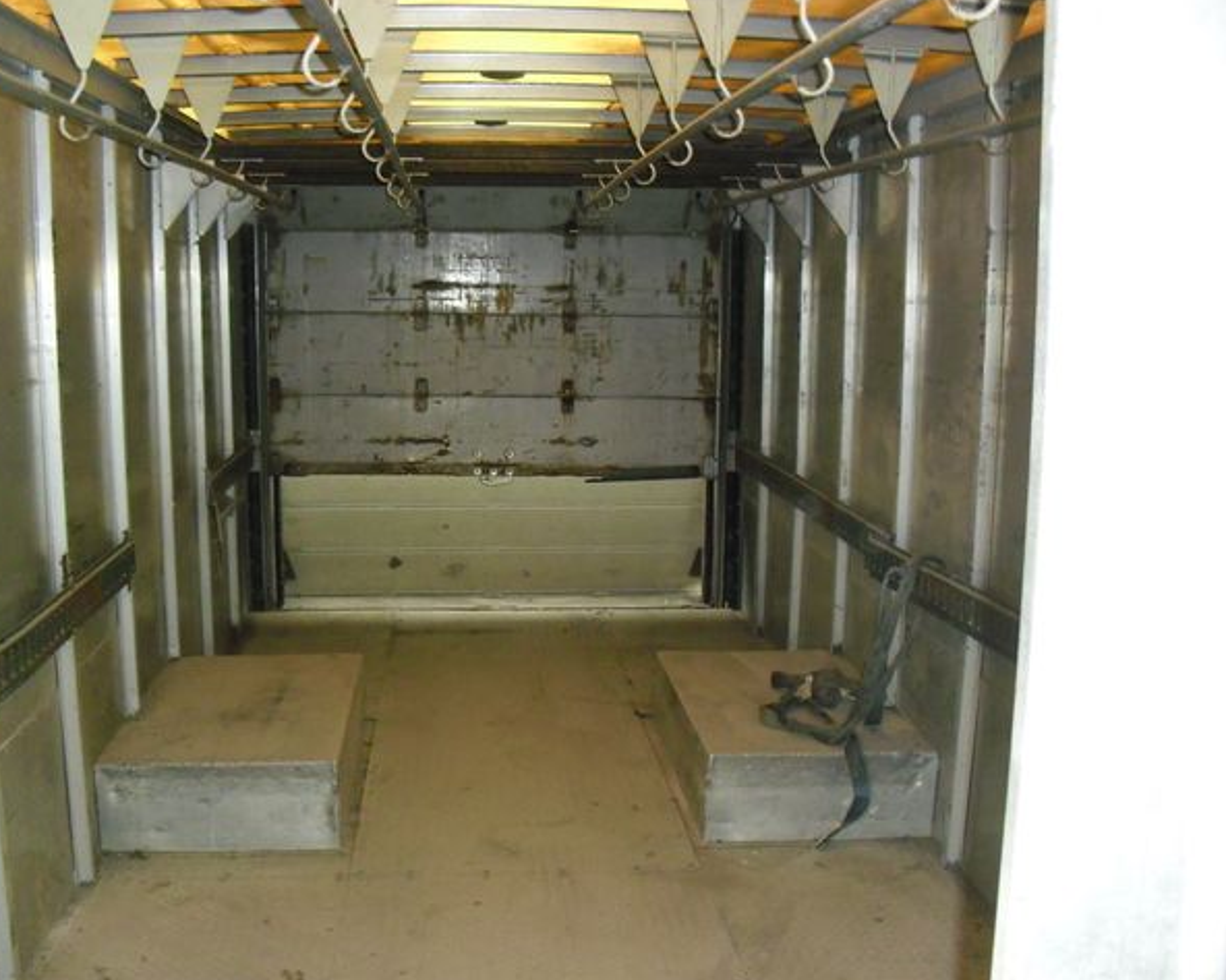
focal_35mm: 38
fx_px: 1378
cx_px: 565
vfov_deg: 39.1
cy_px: 489
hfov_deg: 47.9
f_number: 3.1
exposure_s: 1/60
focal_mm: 6.3
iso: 400
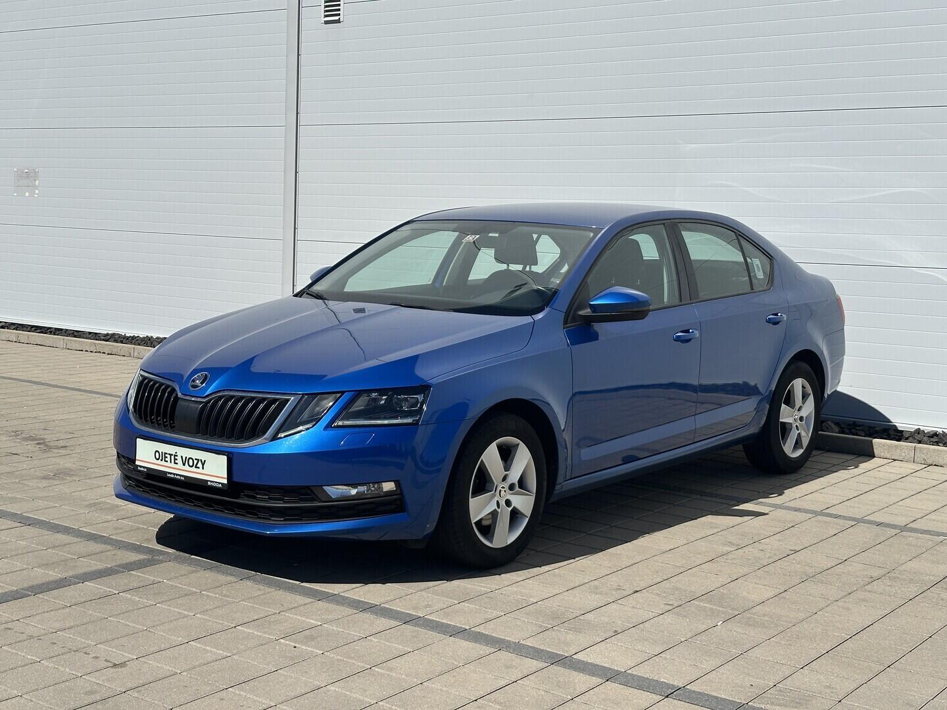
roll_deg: -2.2
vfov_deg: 30.3
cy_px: 355
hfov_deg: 39.7
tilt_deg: -5.9
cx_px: 474
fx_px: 1313
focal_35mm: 48
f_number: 1.78
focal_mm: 6.86
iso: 64
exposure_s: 1/7092
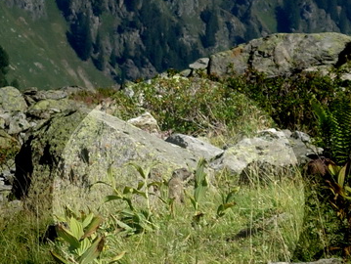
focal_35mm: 214
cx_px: 215
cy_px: 176
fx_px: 2172
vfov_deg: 7.0
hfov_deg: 9.2
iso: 125
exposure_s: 1/400
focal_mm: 37.1
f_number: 5.6
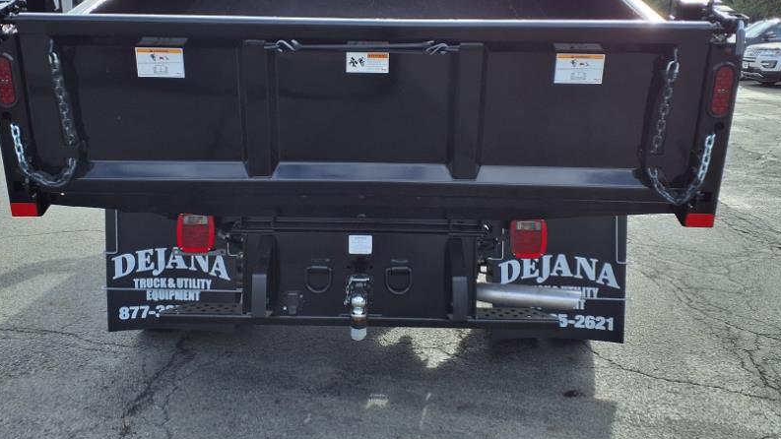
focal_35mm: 38
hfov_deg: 52.8
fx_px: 787
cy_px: 87
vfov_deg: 30.4
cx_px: 374
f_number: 1.9
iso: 40
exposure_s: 1/833
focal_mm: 3.58
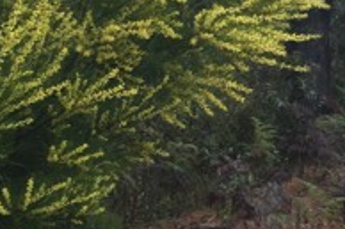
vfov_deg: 16.7
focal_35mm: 81
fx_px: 776
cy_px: 34
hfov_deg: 24.9
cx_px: 231
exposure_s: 1/30
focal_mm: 4.15
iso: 40
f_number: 2.2
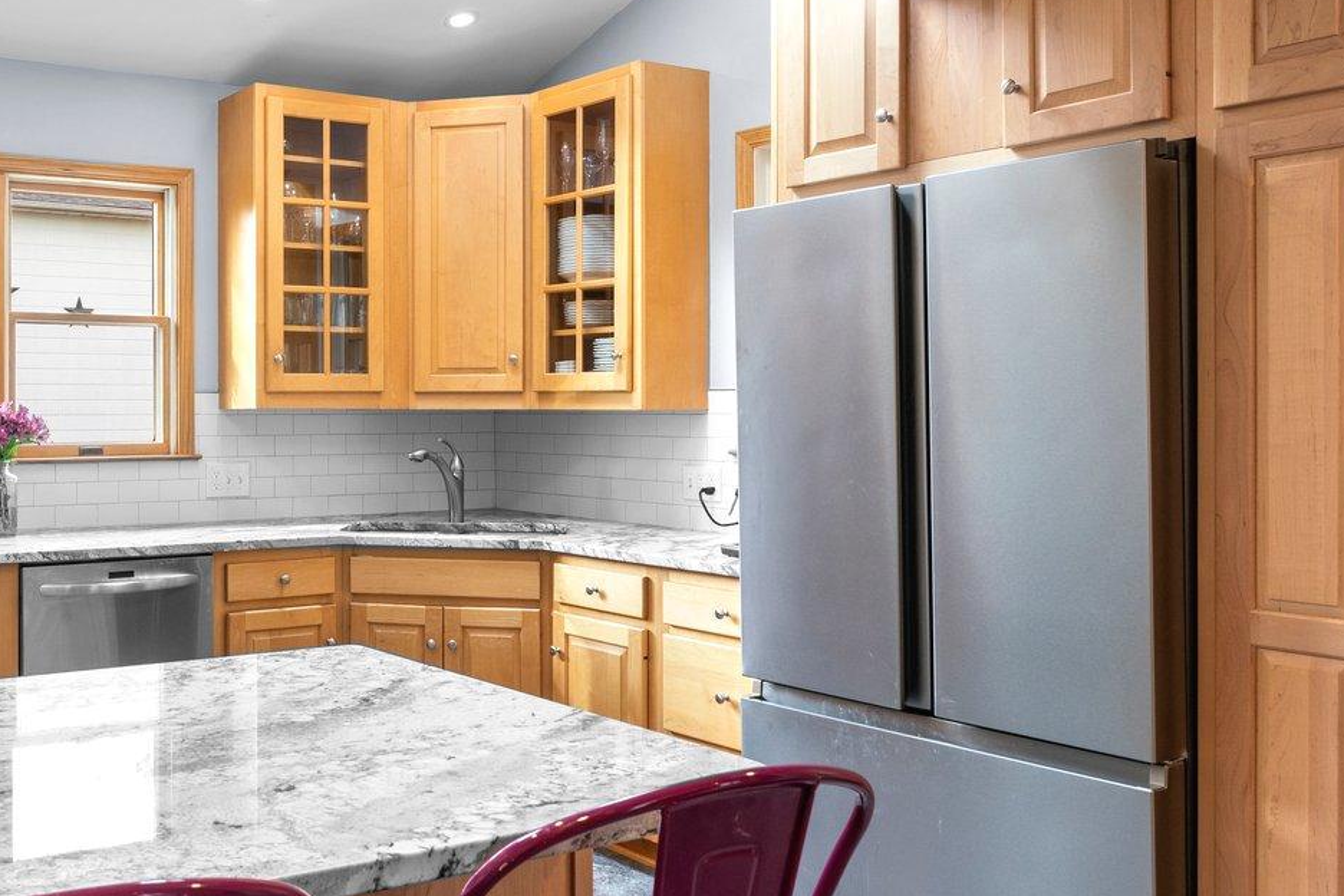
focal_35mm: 35
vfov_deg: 37.8
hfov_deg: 51.1
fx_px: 1307
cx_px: 273
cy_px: 432
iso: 400
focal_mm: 16
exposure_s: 1/8
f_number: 8
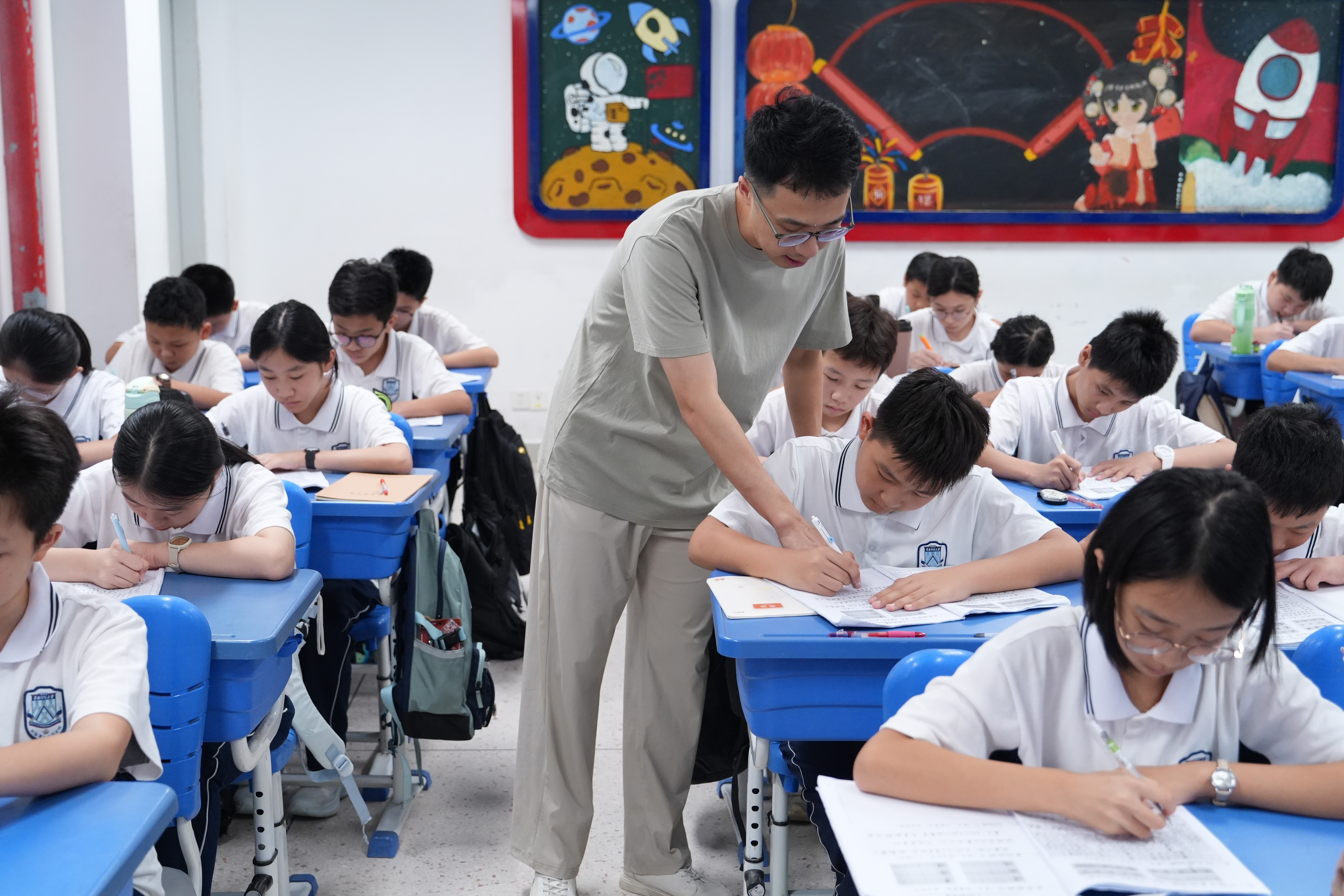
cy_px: 448
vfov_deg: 31.2
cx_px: 672
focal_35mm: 43
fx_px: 1605
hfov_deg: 45.4
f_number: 4
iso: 3200
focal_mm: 43
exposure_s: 1/250
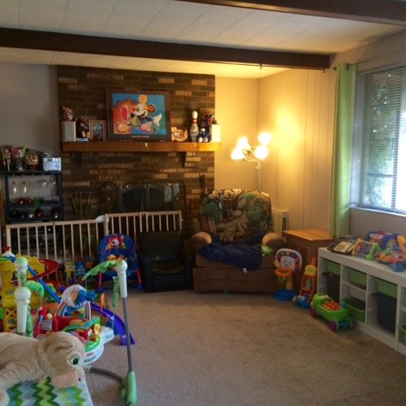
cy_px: 206
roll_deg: +0.4
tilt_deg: -6.9
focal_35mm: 35
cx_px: 192
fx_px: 464
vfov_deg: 47.2
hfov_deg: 47.2
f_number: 2.2
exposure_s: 1/30
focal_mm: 4.15
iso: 250
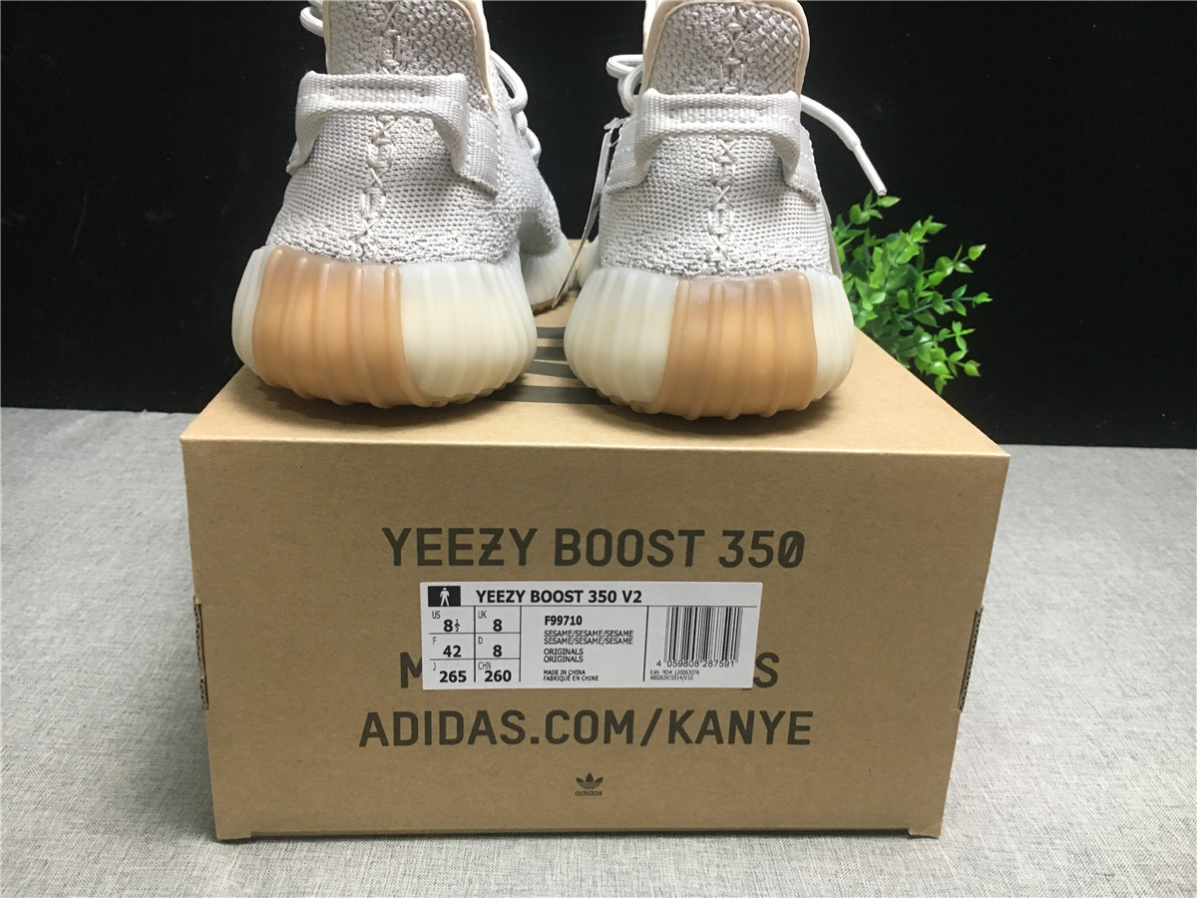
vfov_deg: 48.2
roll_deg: -2.1
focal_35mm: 29
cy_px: 449
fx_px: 1003
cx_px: 598
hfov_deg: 61.7
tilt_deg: -20.7
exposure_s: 1/33
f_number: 2.2
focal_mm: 4.15
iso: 160
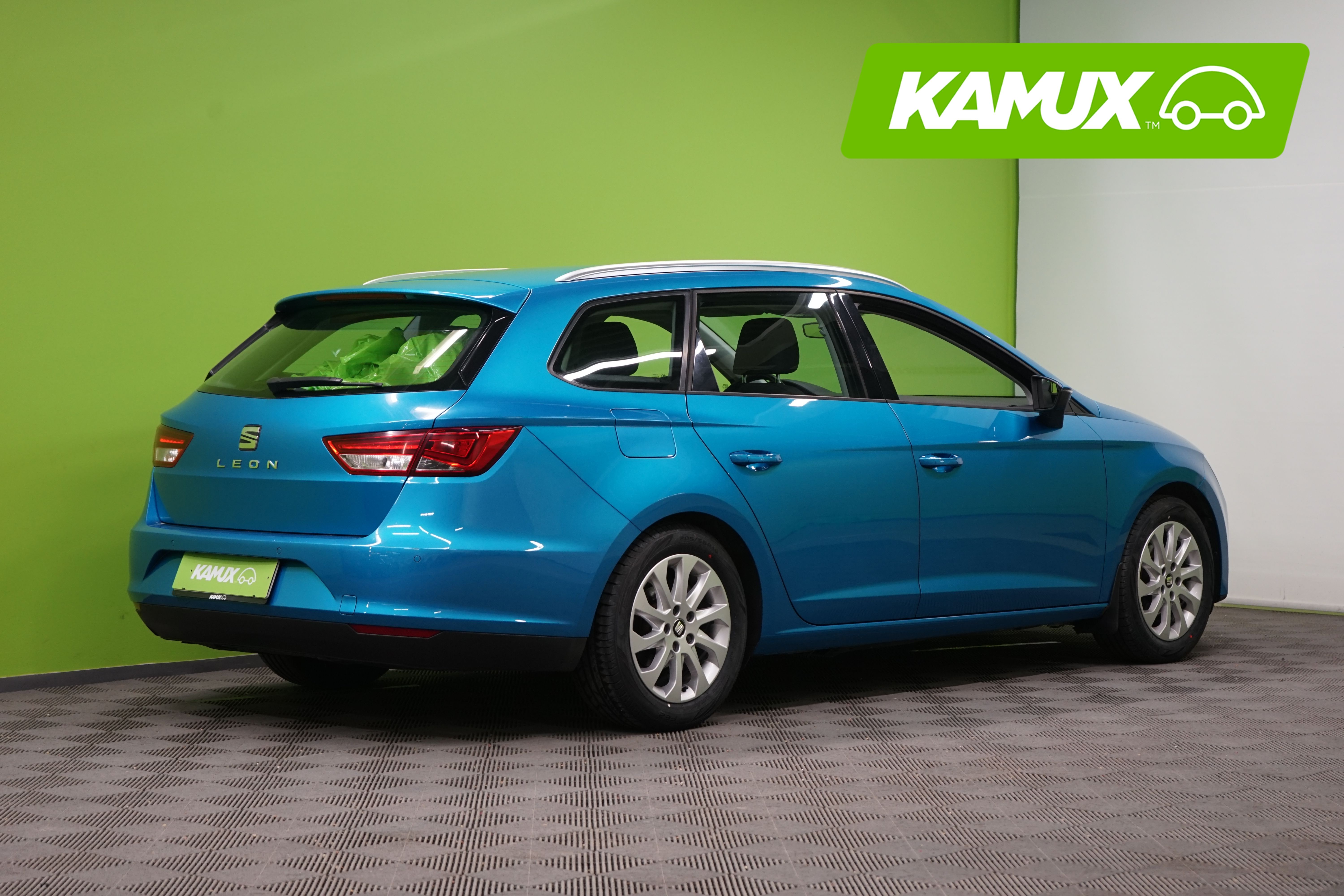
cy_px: 448
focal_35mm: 69
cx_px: 672
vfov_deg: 19.7
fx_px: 2576
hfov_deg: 29.2
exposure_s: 1/50
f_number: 5.6
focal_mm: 69
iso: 800
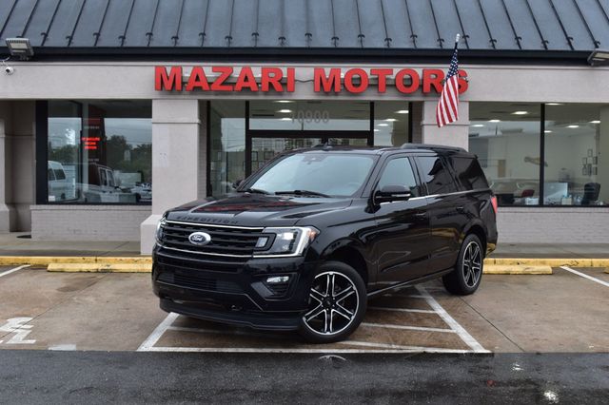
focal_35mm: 42
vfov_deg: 31.9
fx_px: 710
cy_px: 202
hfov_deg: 46.4
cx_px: 304
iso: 400
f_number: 9
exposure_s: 1/100
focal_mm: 28
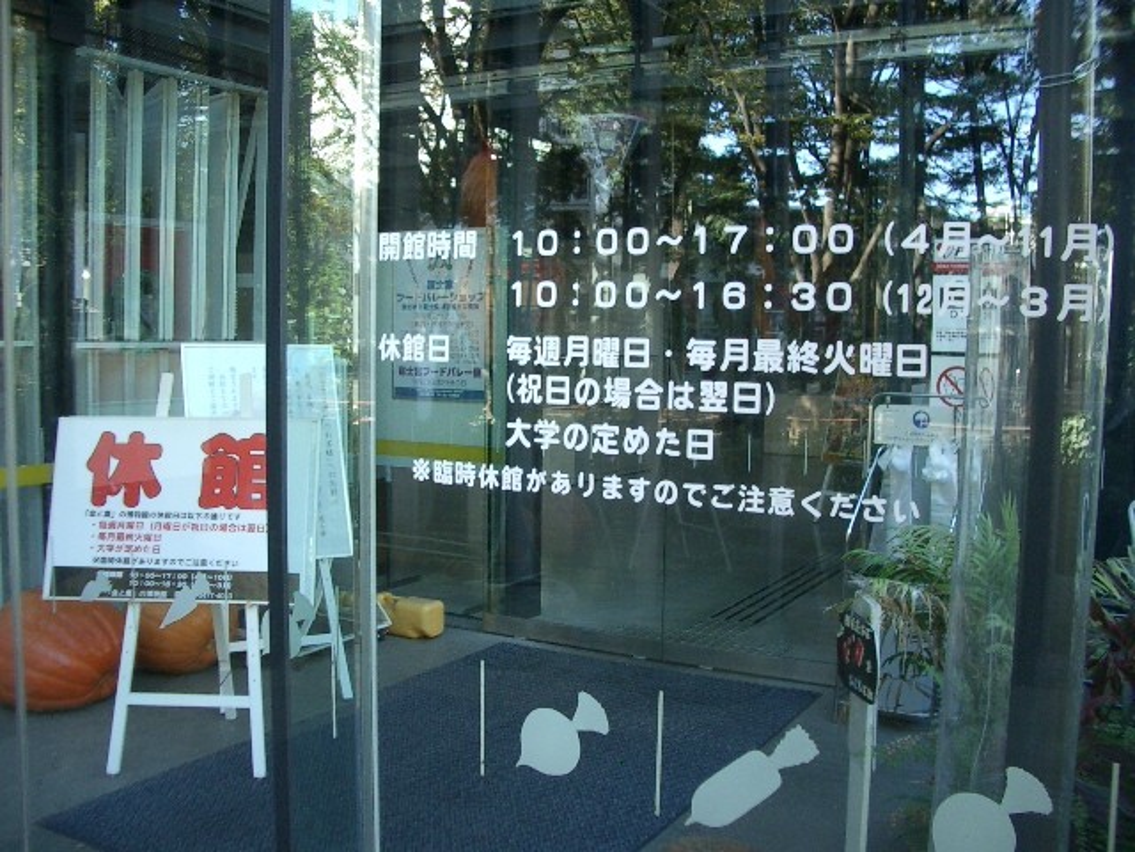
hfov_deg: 52.6
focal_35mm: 35
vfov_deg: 40.7
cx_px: 568
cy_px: 426
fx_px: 1148
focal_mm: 5.8
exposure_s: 1/60
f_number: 2.6
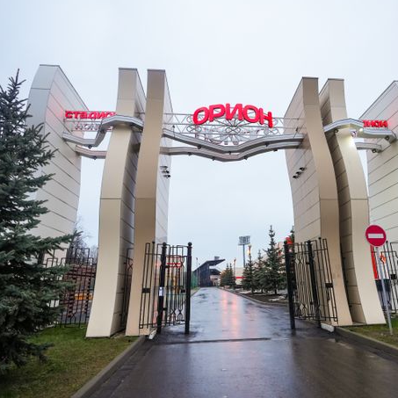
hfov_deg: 71.6
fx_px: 273
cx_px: 234
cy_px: 195
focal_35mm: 21
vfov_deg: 72.1
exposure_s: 1/250
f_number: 2.8
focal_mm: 16
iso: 1250
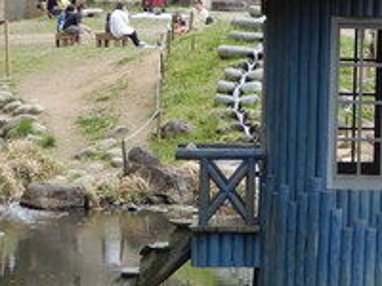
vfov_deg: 8.1
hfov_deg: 10.6
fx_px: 2019
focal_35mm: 183
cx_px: 480
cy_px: 1
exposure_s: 1/160
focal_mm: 8
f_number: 4
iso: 80
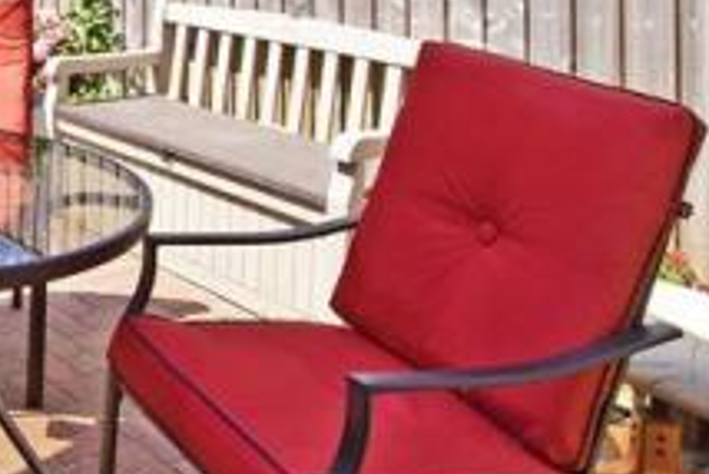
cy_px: -85
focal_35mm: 51
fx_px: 996
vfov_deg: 24.4
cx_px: -86
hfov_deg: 33.7
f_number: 13
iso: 200
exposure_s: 1/200
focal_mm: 11
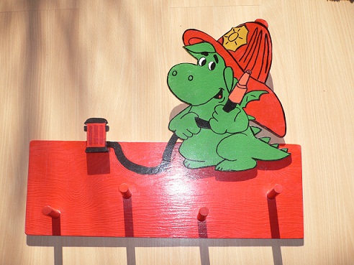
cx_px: 177
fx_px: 358
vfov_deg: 40.7
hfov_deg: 52.6
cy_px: 132
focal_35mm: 35
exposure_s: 1/320
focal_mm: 5.8
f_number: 2.8
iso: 100
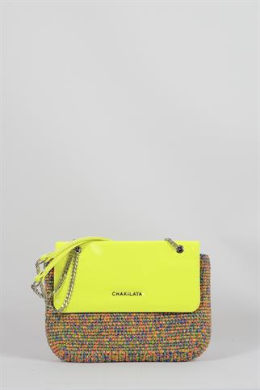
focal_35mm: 82
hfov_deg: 16.7
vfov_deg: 24.8
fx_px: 888
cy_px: 195
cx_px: 130
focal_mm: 54.5
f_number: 7.1
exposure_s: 1/125
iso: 800
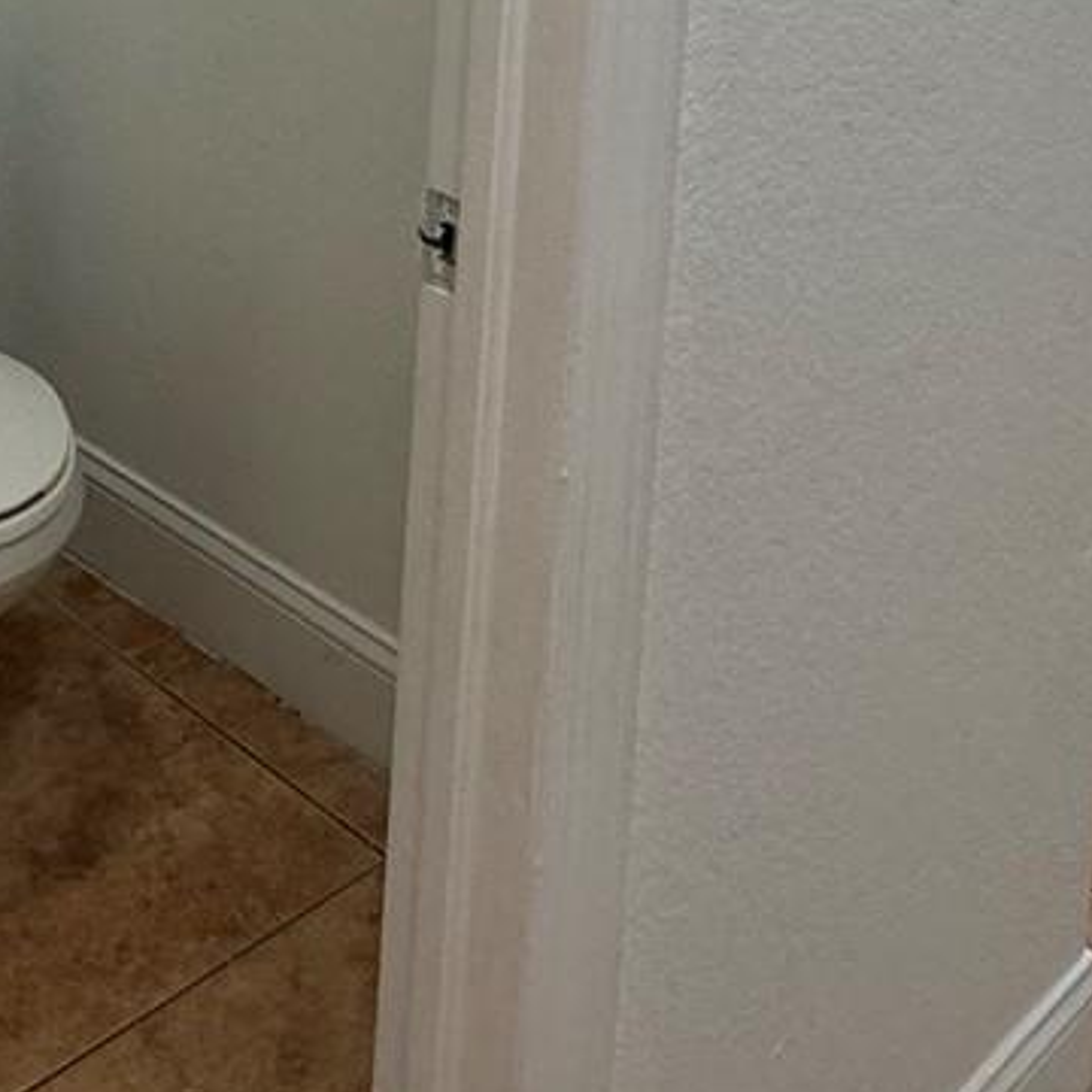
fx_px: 1963
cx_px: 810
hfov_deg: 30.6
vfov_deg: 26.2
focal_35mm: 55
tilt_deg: -4.9
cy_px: -349
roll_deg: -4.3
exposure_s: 1/120
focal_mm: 2.22
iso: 200
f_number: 2.2
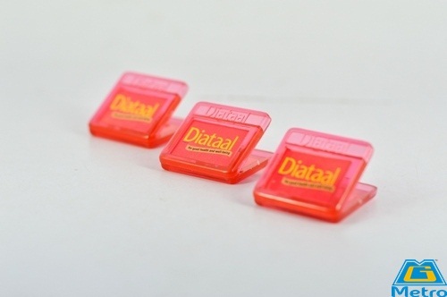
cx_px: 224
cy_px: 148
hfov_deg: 27.0
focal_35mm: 75
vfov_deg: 18.1
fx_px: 930
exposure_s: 1/160
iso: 200
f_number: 3.5
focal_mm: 50
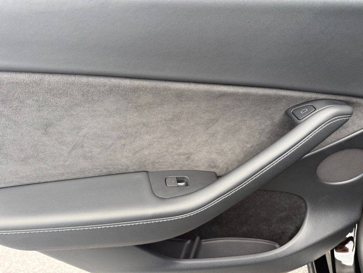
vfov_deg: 56.8
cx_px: 182
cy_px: 136
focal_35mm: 24
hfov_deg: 71.6
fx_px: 252
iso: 125
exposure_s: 1/210
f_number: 1.78
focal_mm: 6.76
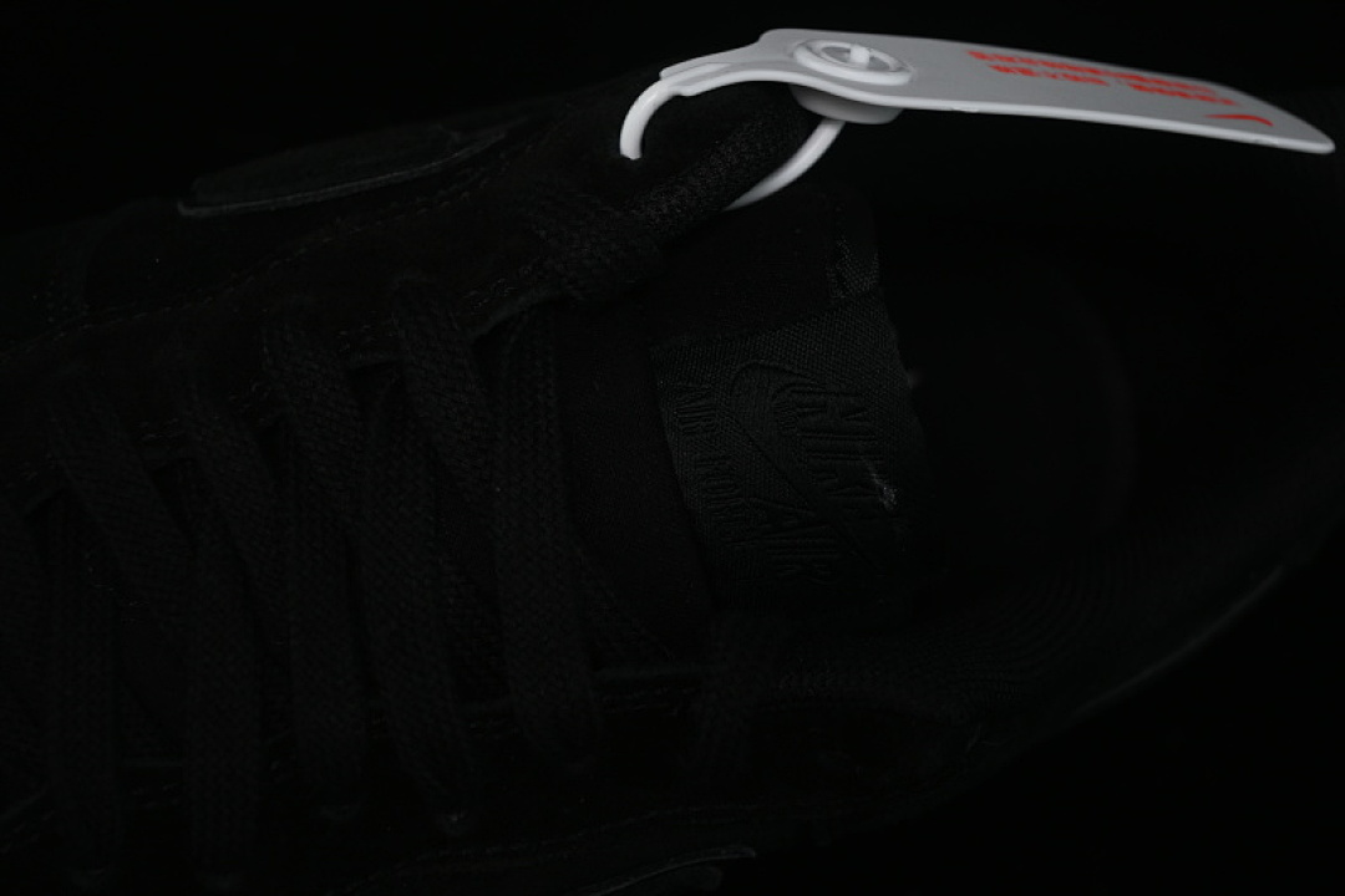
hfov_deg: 27.0
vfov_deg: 18.2
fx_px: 2802
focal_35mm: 75
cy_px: 448
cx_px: 672
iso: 160
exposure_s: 1/30
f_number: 6.3
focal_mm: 50
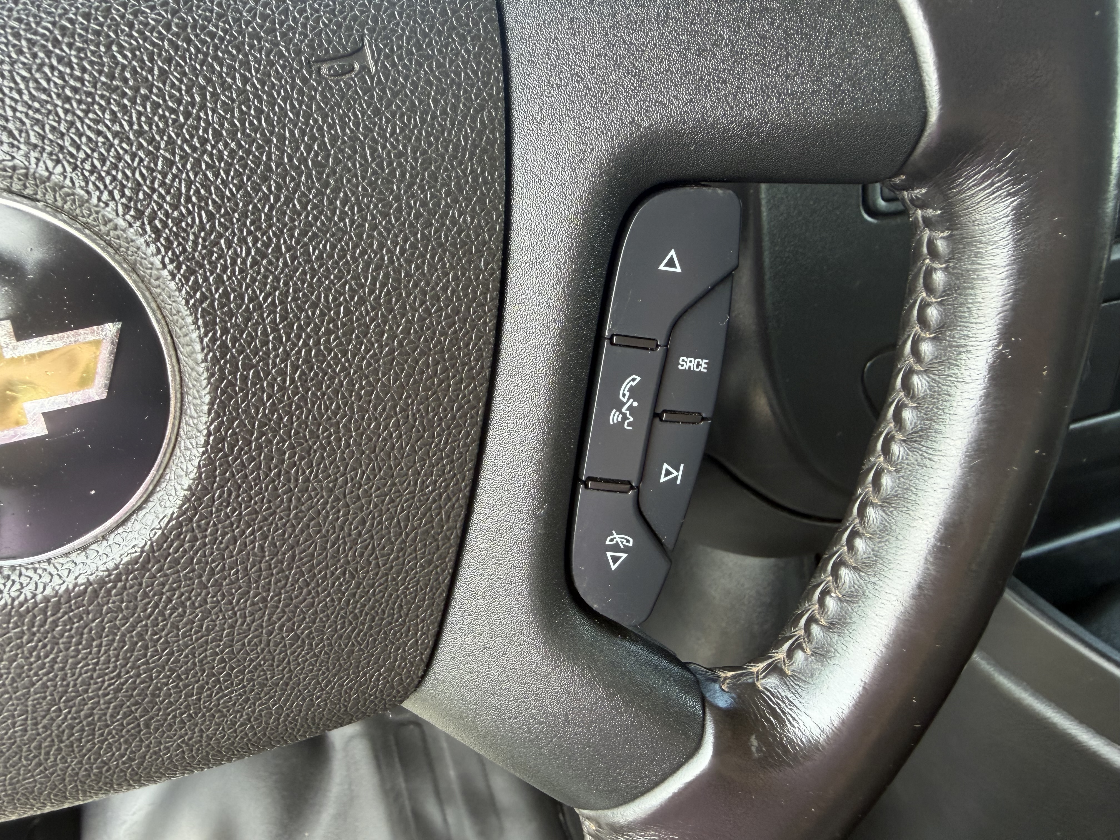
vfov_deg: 56.8
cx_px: 560
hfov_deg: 71.6
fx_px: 777
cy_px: 420
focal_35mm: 24
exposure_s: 1/121
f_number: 2.2
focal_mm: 2.22
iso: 125
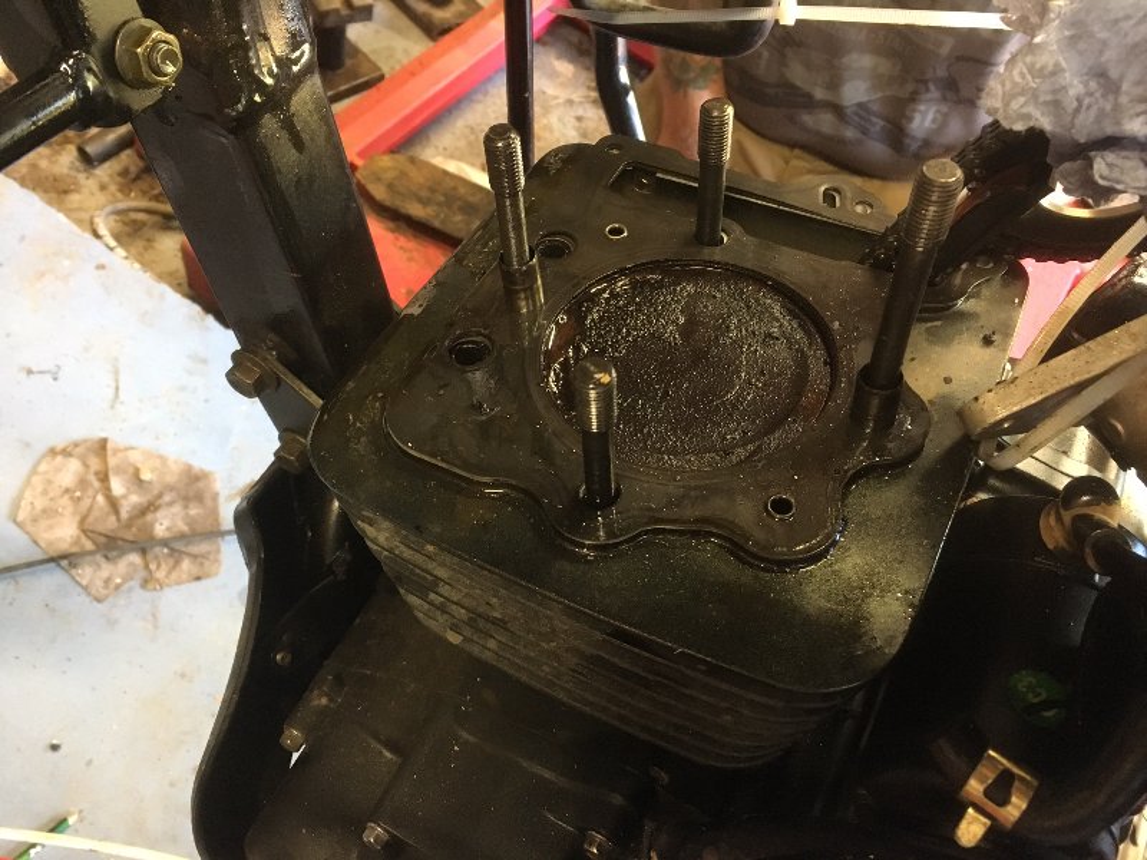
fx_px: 961
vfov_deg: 48.2
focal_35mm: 29
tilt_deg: -54.8
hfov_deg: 61.7
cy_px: 430
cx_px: 574
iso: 250
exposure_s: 1/25
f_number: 2.2
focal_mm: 4.15
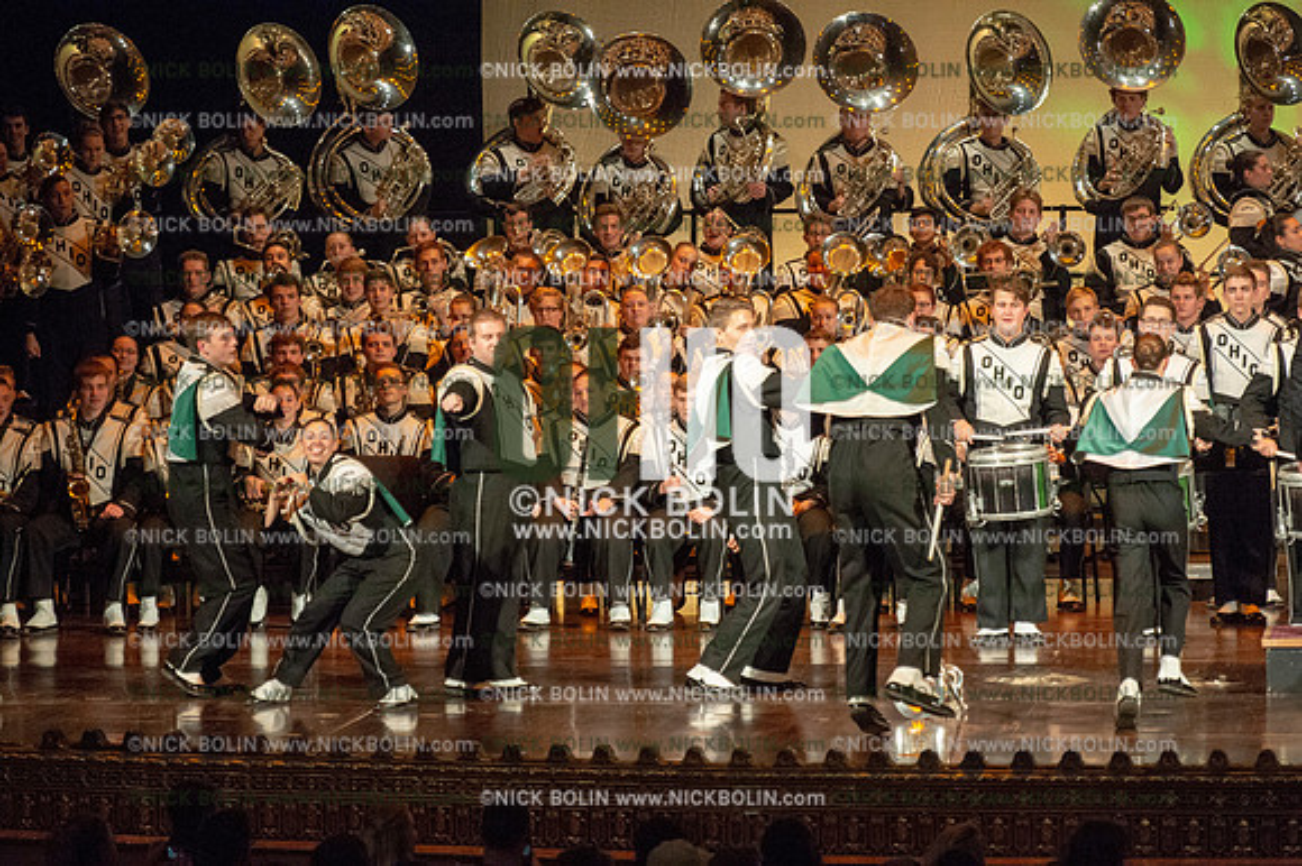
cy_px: 433
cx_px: 651
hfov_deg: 10.8
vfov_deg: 7.2
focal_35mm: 190
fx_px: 6867
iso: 8000
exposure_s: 1/320
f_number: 5.6
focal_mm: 190
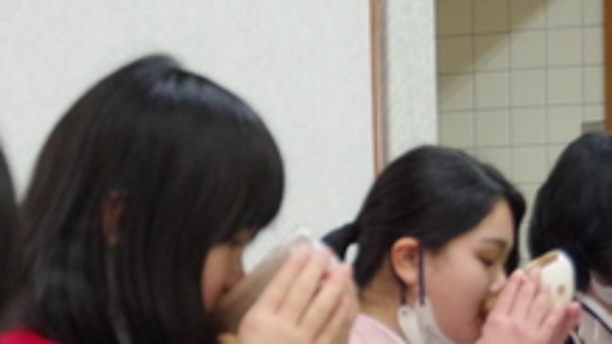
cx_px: 226
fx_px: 2725
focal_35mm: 168
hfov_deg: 12.8
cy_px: 466
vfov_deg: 7.1
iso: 3200
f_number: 4.5
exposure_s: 1/125
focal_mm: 36
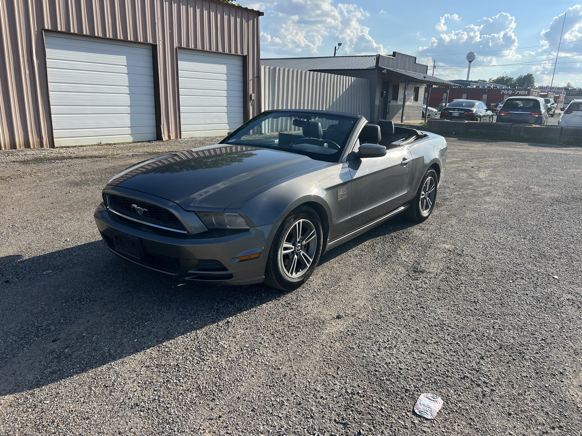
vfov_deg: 53.1
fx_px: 437
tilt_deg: -14.0
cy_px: 218
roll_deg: -0.6
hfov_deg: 67.3
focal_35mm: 26
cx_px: 291
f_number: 1.5
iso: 50
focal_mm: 5.7
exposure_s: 1/2404
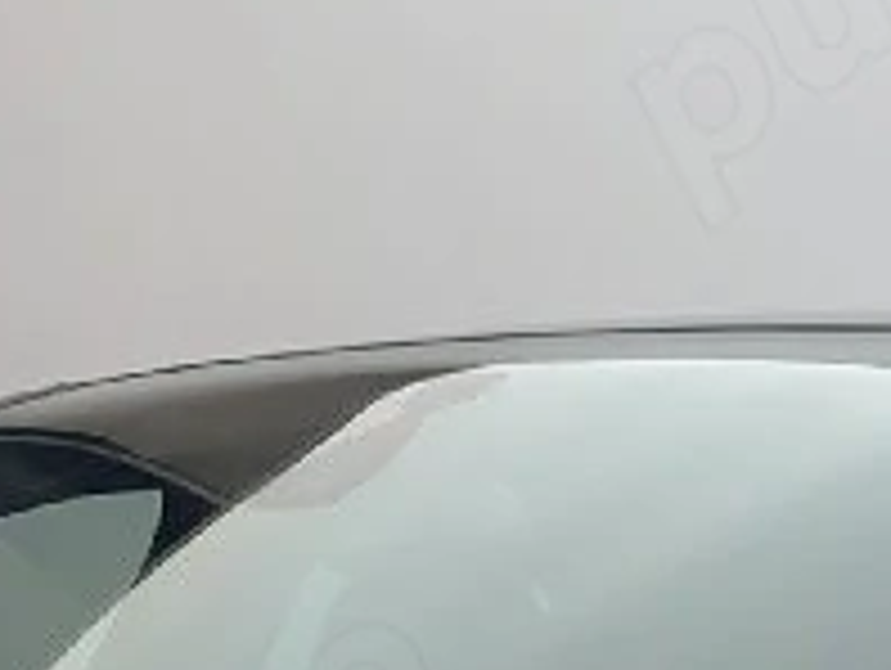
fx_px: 6237
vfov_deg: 6.1
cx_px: 243
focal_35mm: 242
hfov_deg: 8.2
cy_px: 1016
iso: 100
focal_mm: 6.86
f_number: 1.78
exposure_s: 1/526
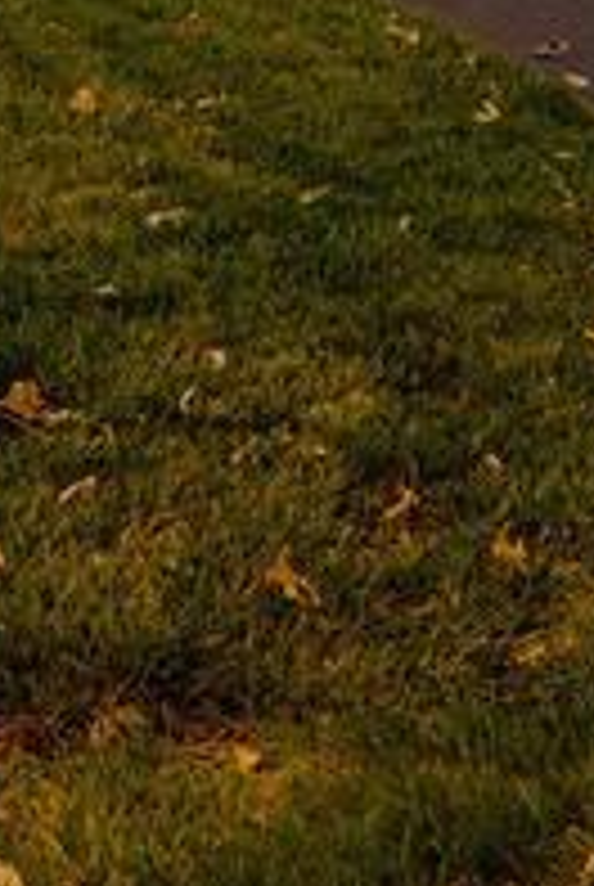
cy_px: -641
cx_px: 868
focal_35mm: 83
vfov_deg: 19.3
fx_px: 2047
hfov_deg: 15.4
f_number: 8
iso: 1250
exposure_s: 1/5
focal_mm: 16
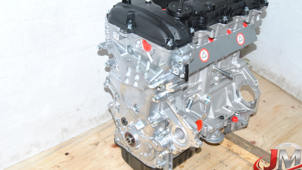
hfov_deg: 39.8
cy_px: 74
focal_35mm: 52
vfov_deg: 23.0
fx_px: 416
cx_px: 165
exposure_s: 1/200
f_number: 11
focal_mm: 30
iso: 800
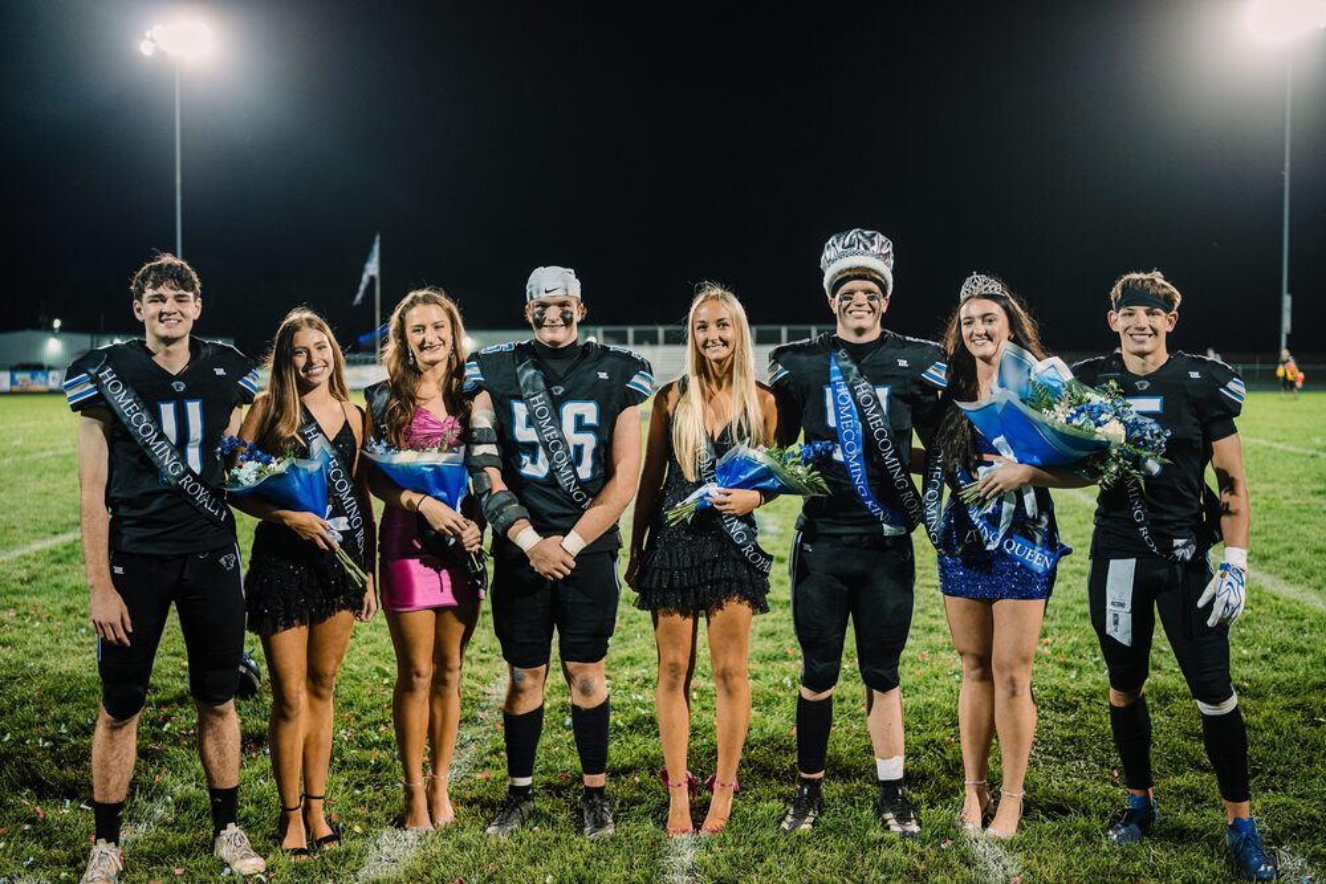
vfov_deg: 37.9
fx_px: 1289
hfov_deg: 54.4
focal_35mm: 35
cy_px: 442
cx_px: 663
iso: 1000
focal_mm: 35
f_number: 1.4
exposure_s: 1/200
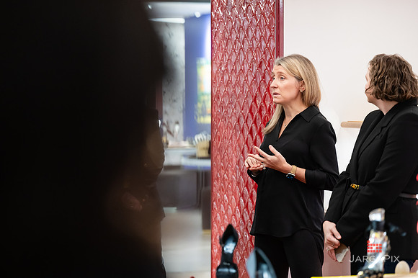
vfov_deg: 11.0
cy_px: 131
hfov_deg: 16.4
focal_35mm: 125
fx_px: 1449
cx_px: 196
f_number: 3.2
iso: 1250
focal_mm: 115
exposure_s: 1/160
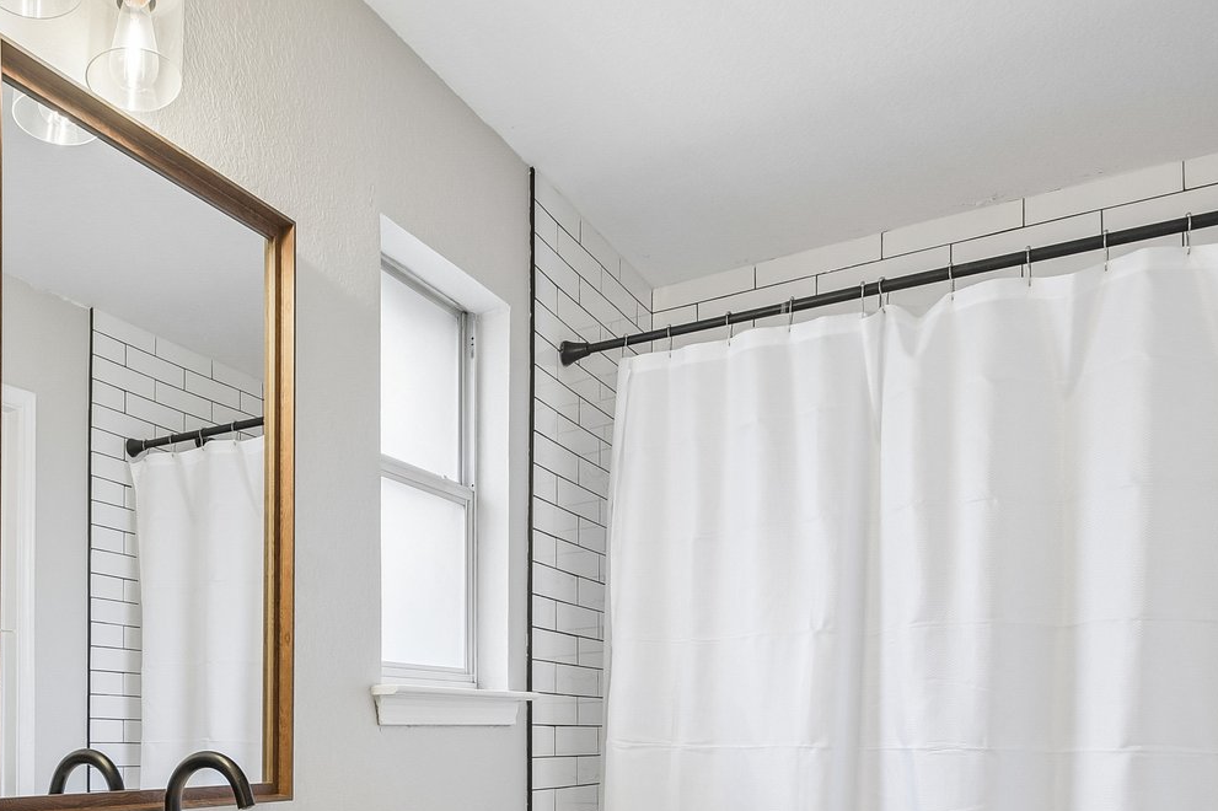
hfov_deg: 55.4
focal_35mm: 31
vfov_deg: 39.8
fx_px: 1048
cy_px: 700
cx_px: 219
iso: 400
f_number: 8
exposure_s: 1/10
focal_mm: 10
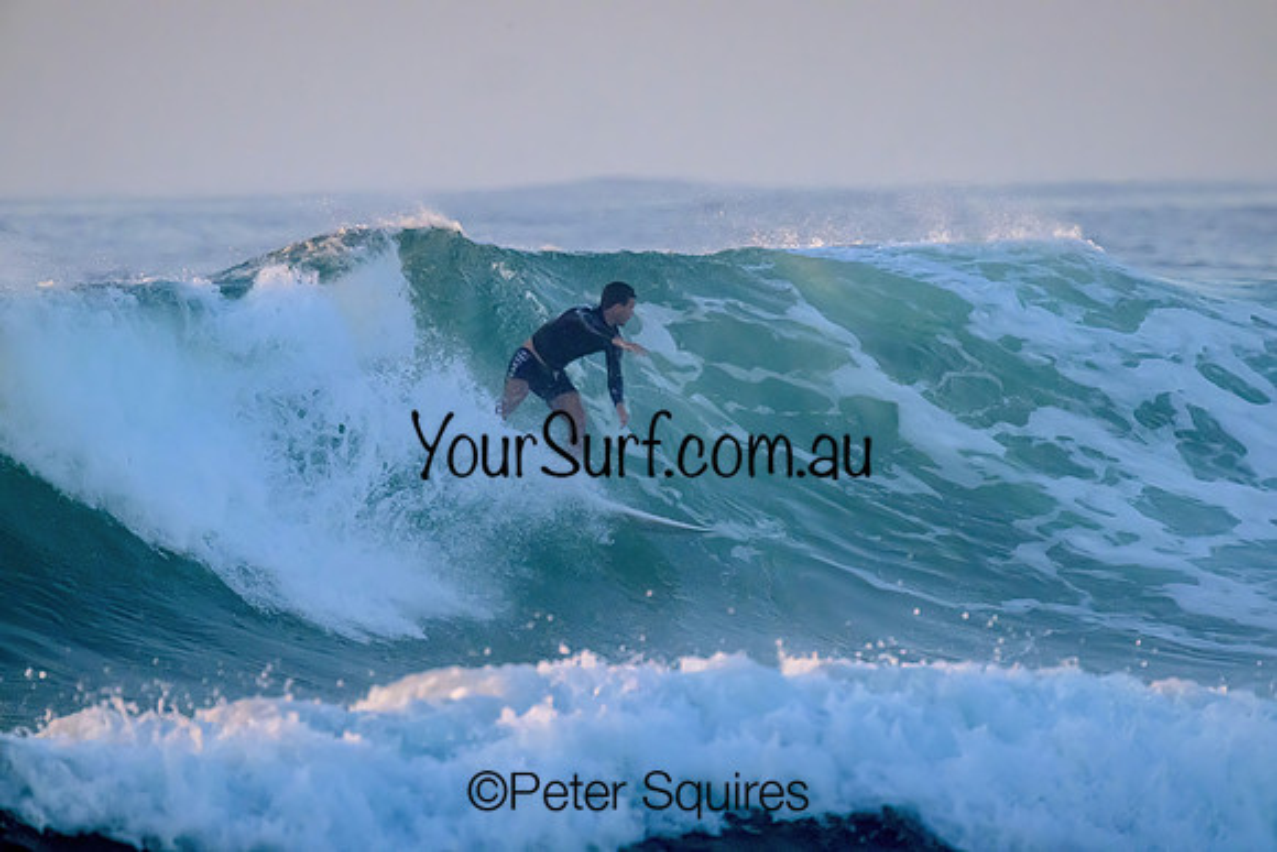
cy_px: 426
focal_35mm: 800
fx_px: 28383
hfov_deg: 2.6
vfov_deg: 1.7
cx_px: 638
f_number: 11
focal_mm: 800
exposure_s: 1/1250
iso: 6400
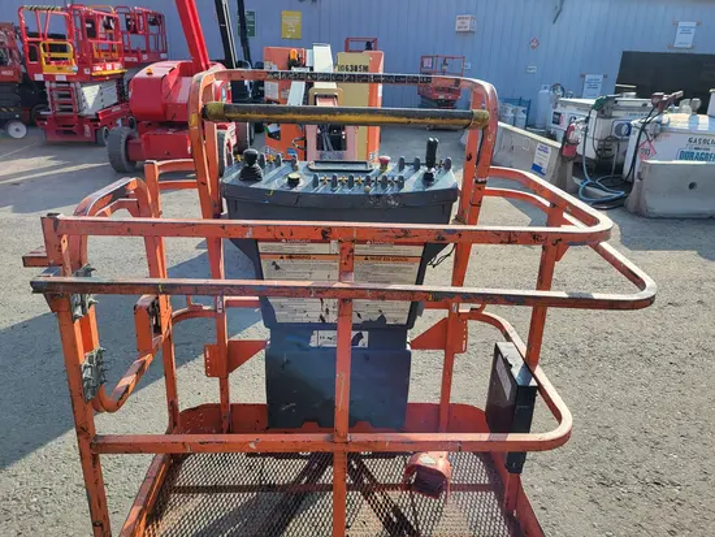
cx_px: 358
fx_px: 537
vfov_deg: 53.1
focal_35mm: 26
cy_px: 268
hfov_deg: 67.3
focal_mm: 5.4
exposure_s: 1/917
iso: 40
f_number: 1.8
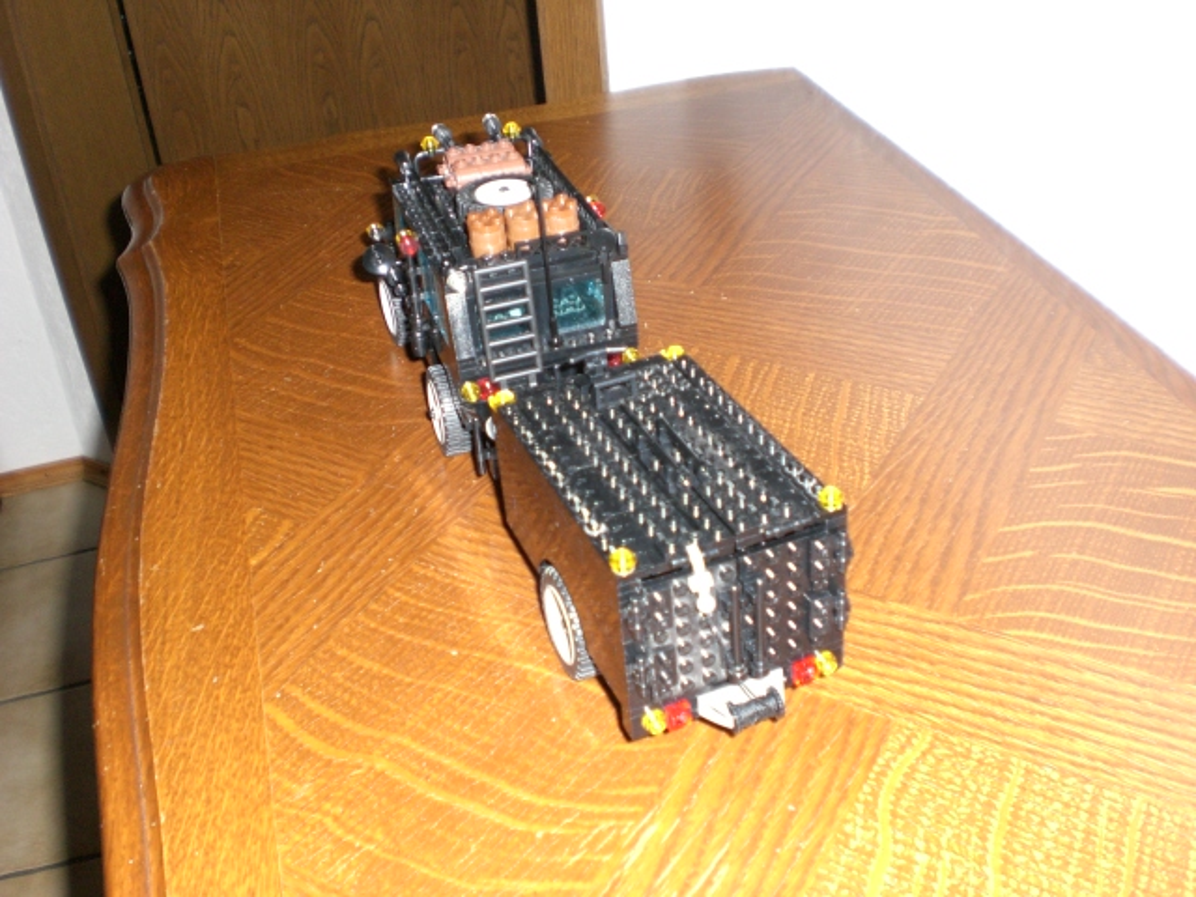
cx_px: 598
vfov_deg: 37.7
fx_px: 1313
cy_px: 448
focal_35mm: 38
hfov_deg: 49.0
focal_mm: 6.3
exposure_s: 1/60
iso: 200
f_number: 3.1
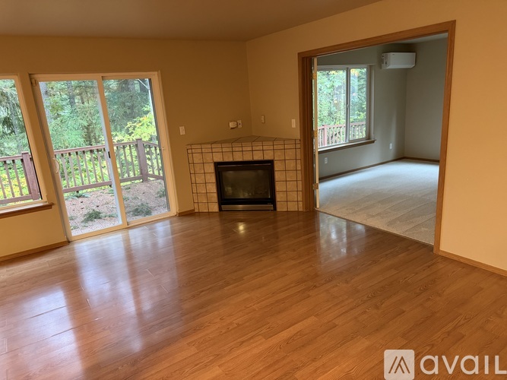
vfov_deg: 56.8
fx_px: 351
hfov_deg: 71.6
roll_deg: +5.1
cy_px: 190
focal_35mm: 24
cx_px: 254
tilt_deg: -15.0
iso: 500
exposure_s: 1/60
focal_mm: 6.76
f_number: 1.78
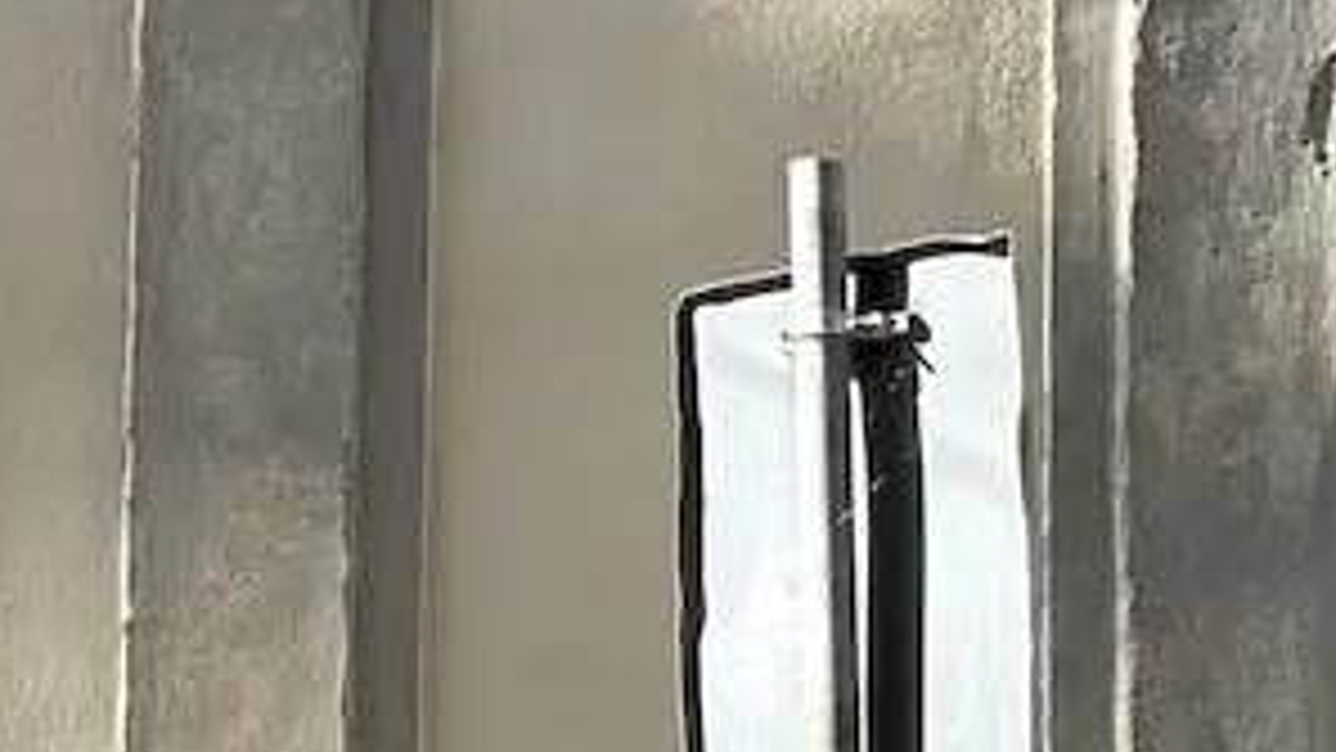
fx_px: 6872
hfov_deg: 10.8
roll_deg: -2.2
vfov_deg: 6.2
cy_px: 689
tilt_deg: +9.7
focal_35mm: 194
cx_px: -526
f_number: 1.78
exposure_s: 1/486
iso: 64
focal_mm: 6.76
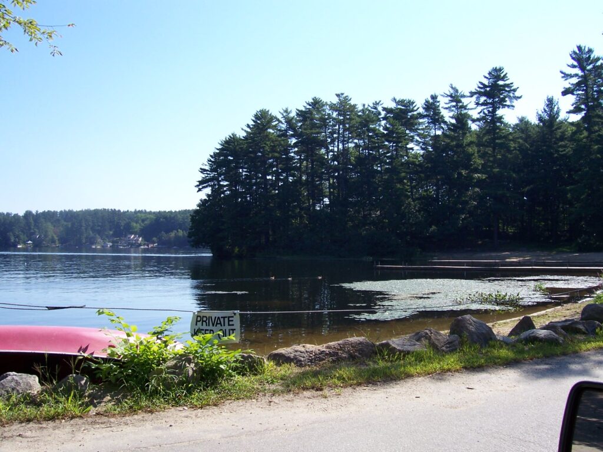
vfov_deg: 41.8
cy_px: 226
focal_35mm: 34
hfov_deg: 54.0
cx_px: 302
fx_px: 592
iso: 80
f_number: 5.6
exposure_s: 1/350
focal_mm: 5.6
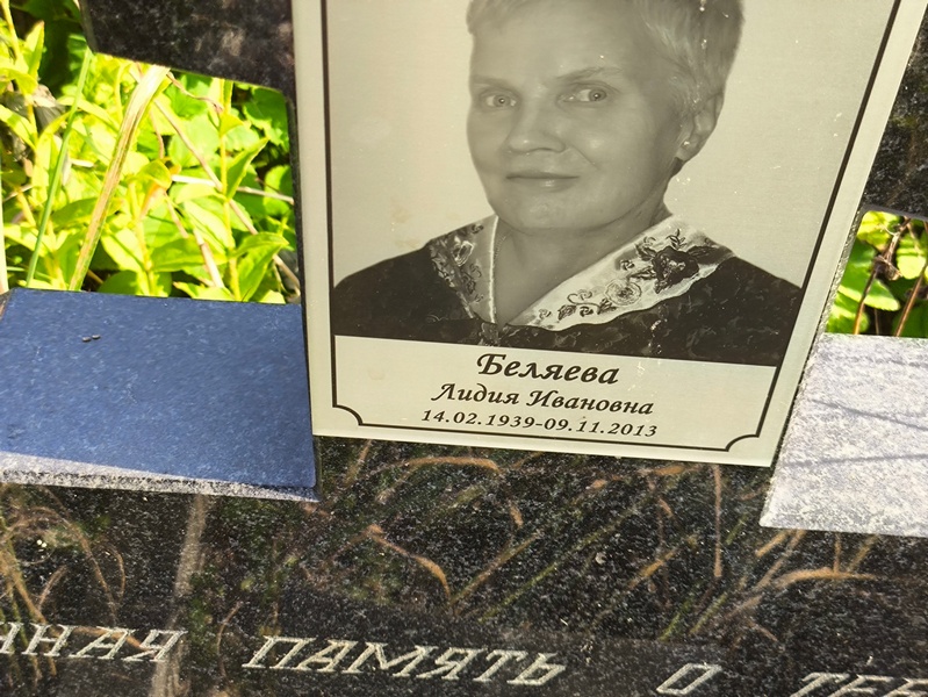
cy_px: 348
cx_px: 464
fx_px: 1341
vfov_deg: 29.1
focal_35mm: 50
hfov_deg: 38.2
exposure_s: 1/303
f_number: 1.7
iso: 50
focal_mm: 4.71
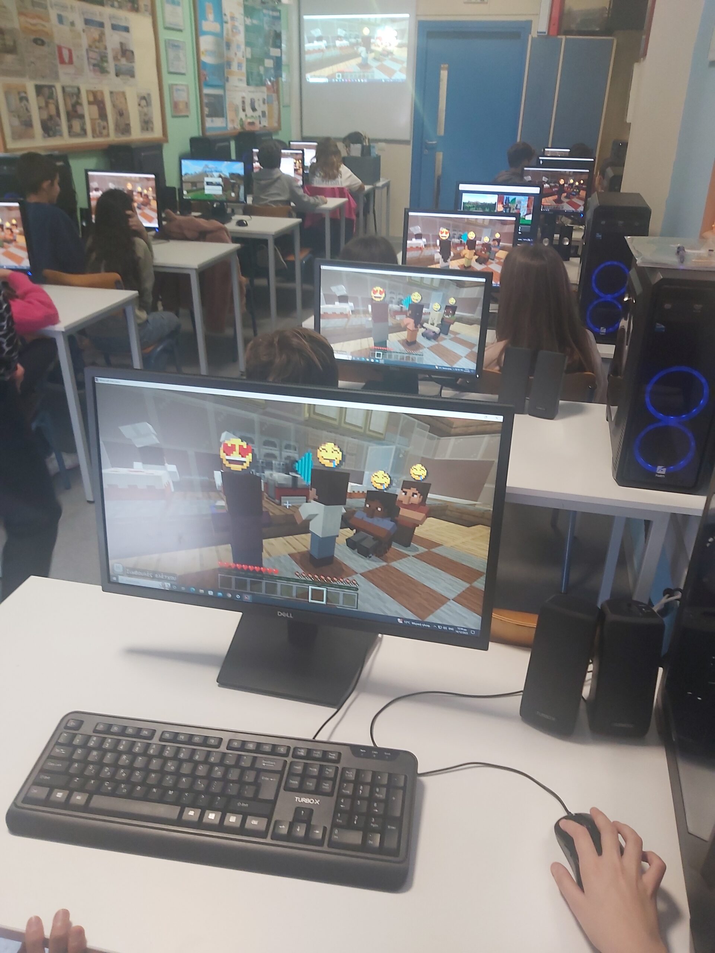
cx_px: 358
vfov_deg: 67.3
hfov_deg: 53.1
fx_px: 716
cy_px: 476
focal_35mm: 26
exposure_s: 1/50
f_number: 1.7
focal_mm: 3.92
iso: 200
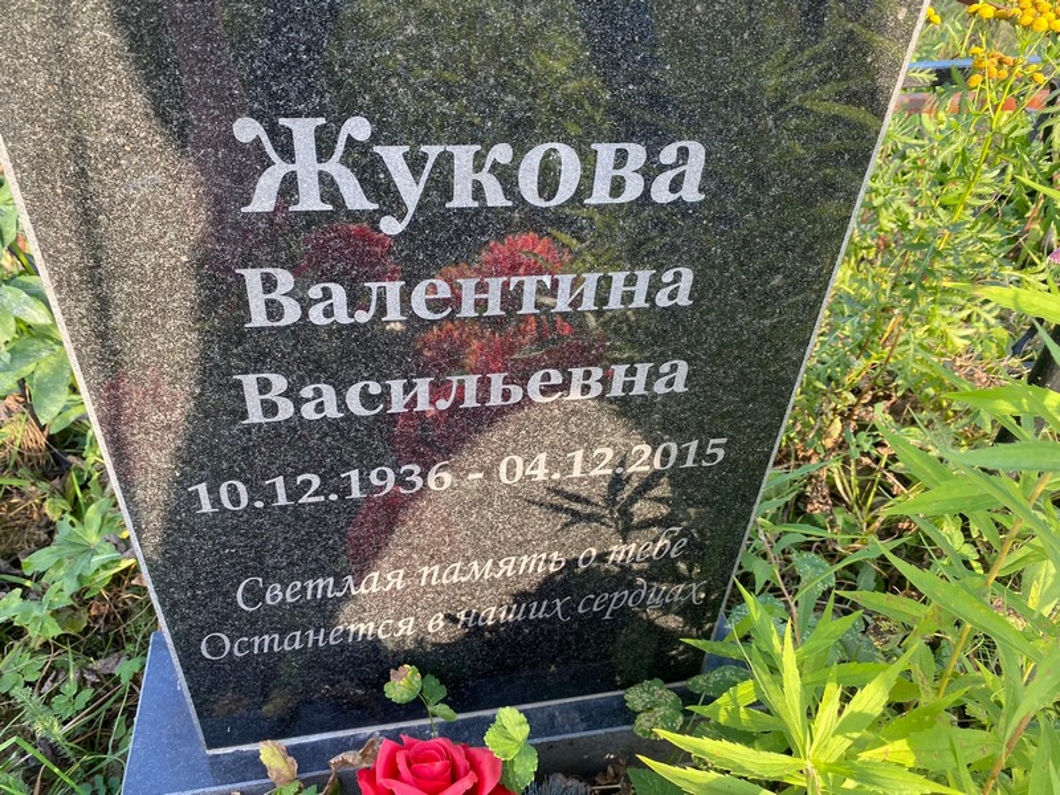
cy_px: 398
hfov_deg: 67.3
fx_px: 796
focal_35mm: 26
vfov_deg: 53.1
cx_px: 530
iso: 50
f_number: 1.8
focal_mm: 4.25
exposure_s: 1/122
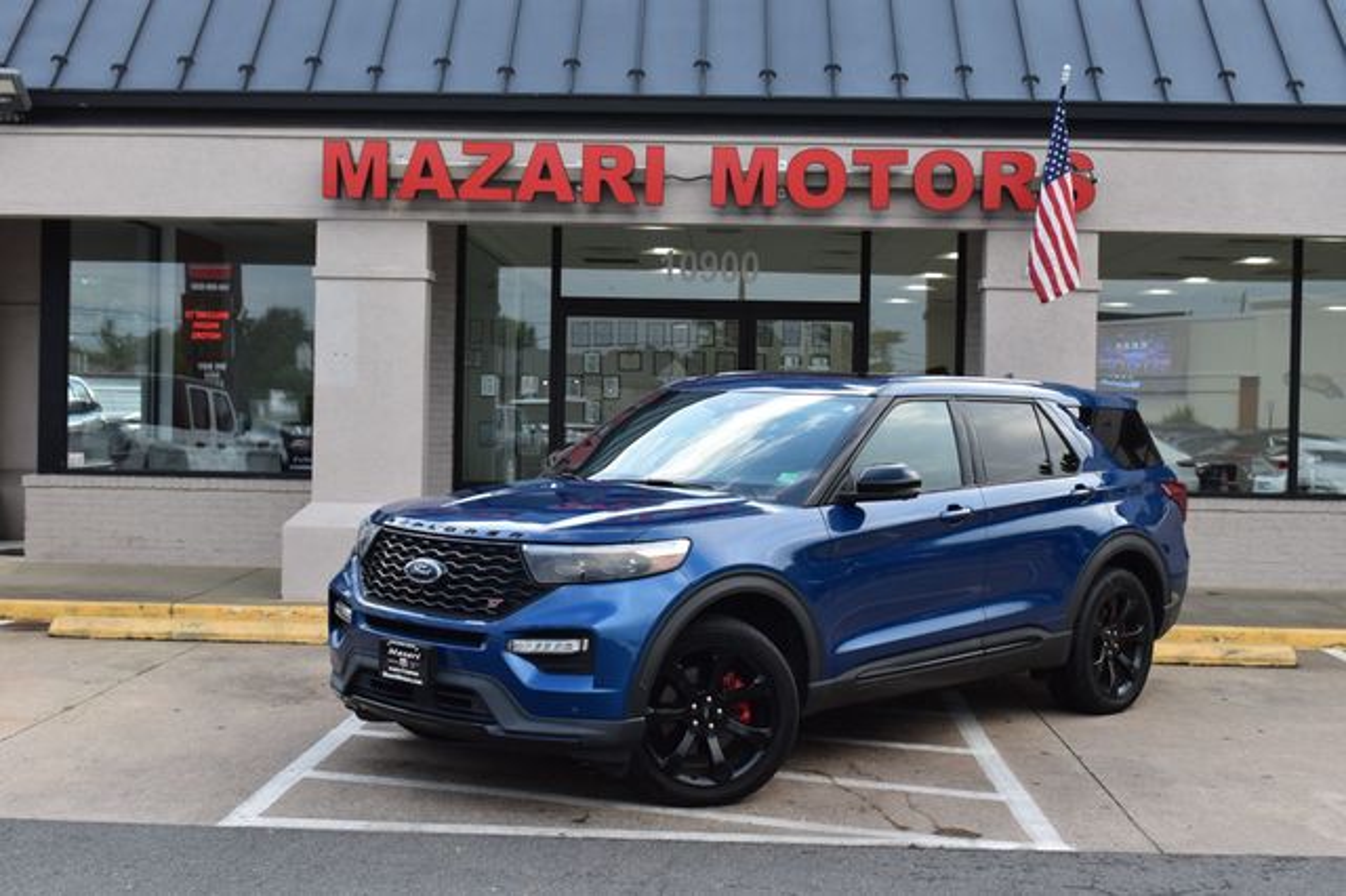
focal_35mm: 48
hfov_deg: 41.1
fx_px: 1794
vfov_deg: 28.0
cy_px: 448
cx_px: 673
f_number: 9
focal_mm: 32
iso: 400
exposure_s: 1/125
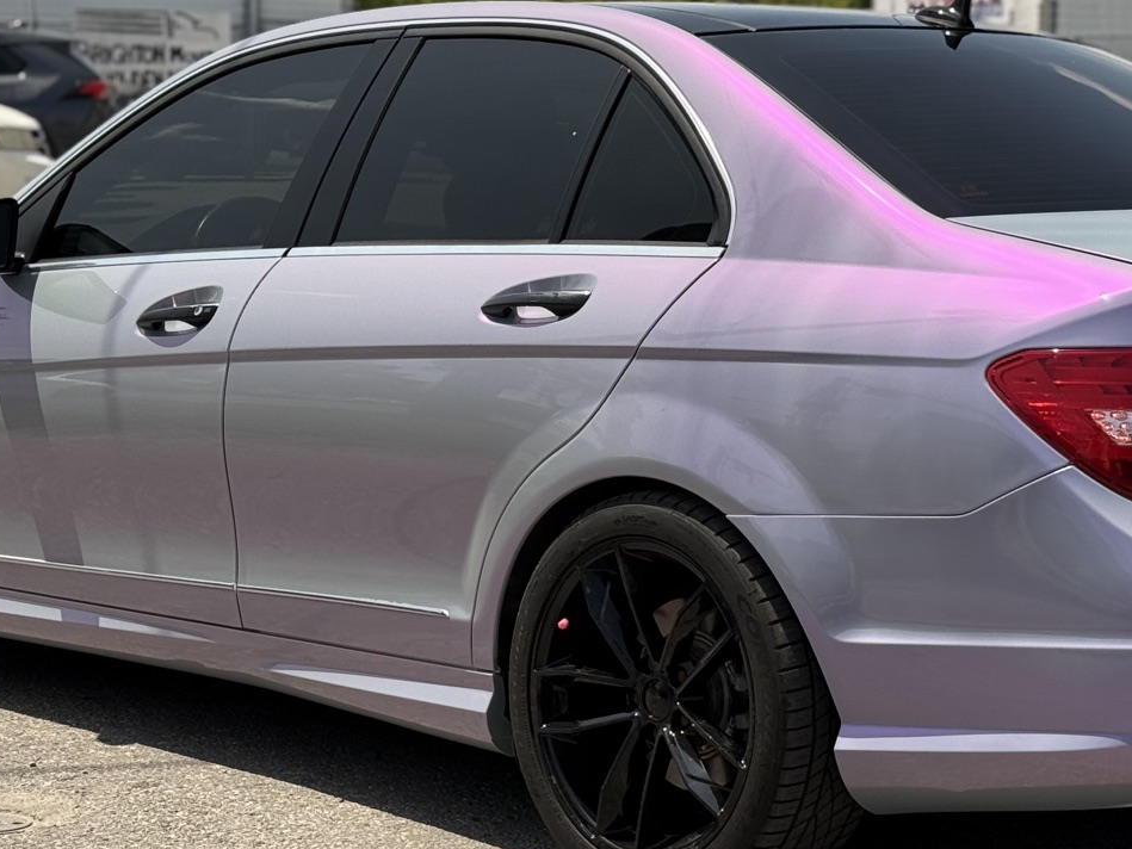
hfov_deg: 21.4
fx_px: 2976
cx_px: 774
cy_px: 385
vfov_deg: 16.2
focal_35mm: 91
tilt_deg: -5.0
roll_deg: -0.2
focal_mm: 6.76
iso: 64
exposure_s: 1/5587
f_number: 1.78
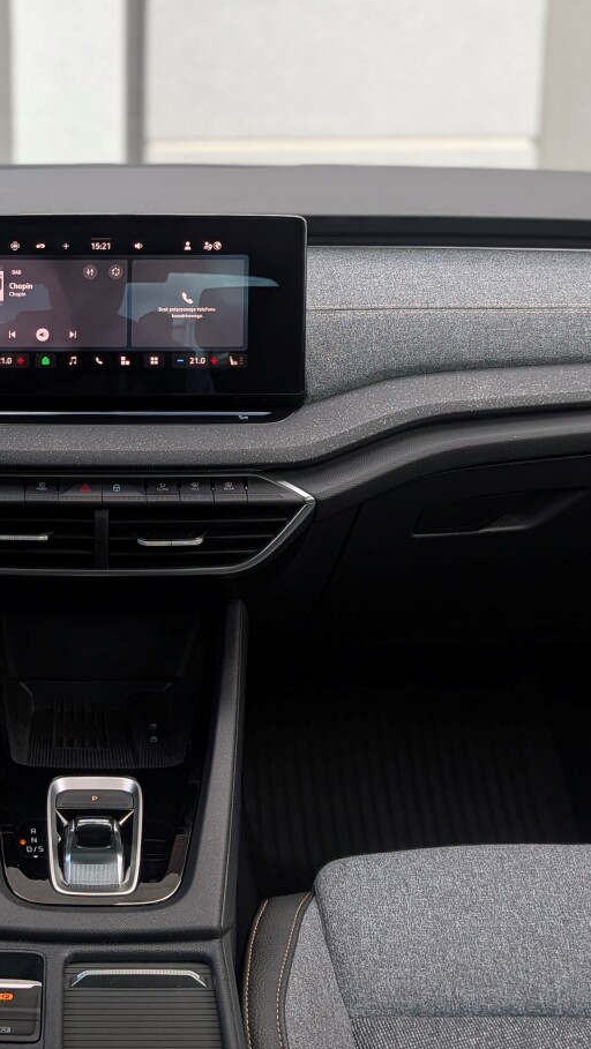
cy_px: 435
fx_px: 1280
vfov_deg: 44.4
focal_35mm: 46
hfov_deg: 25.3
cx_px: 73
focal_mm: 4.53
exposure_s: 1/190
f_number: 1.7
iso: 30
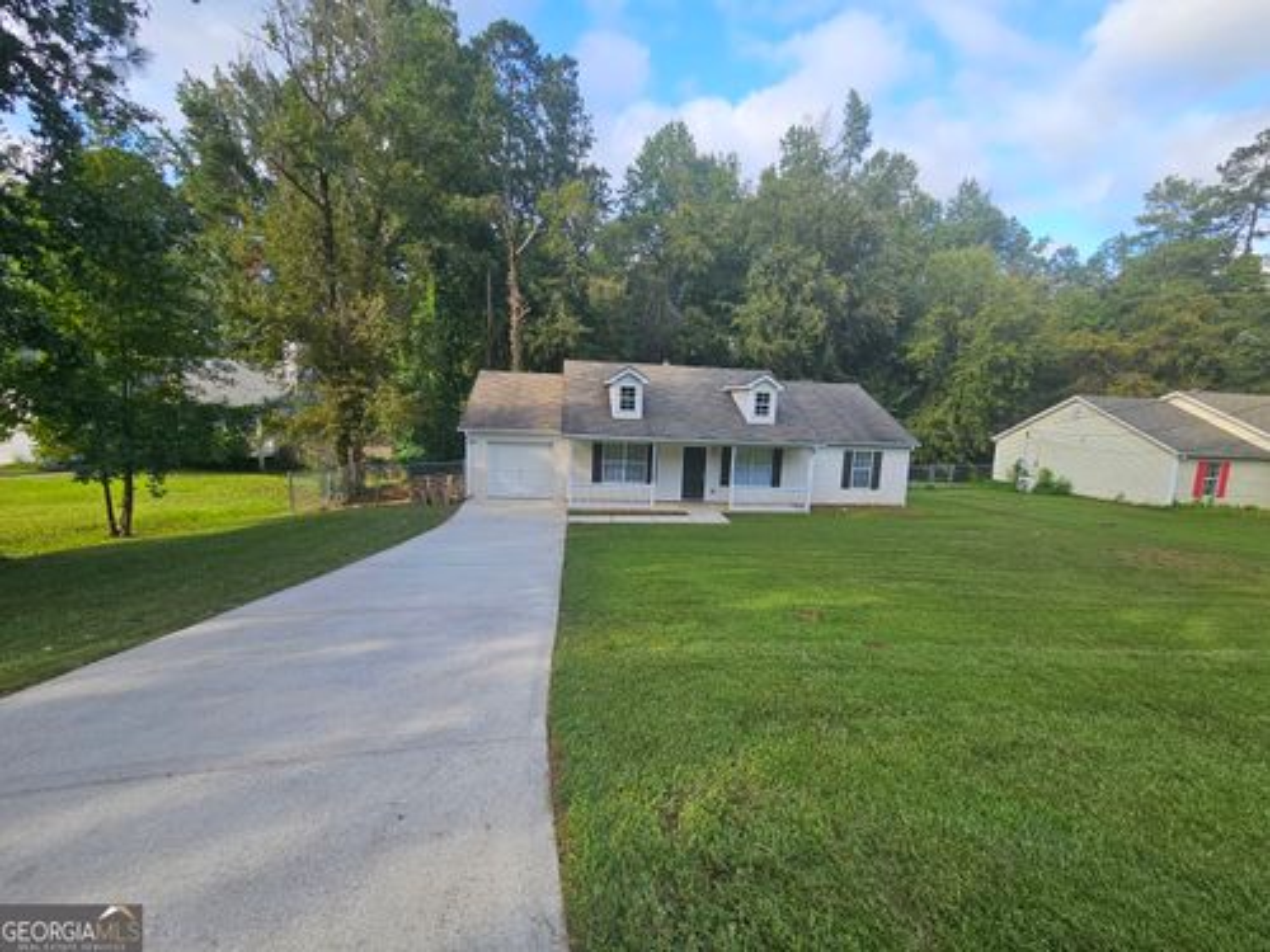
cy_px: 476
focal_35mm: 13
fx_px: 477
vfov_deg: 89.9
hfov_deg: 106.2
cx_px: 635
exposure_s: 1/392
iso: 50
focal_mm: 2.2
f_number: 2.2
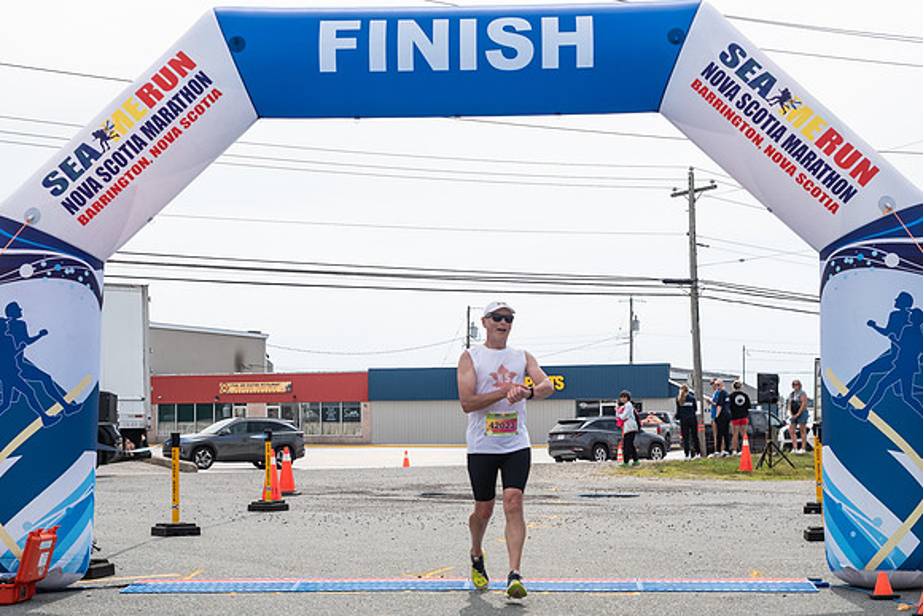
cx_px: 462
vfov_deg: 20.6
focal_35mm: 66
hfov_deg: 30.4
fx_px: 1696
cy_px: 351
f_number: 4
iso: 800
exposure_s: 1/4000
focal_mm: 52
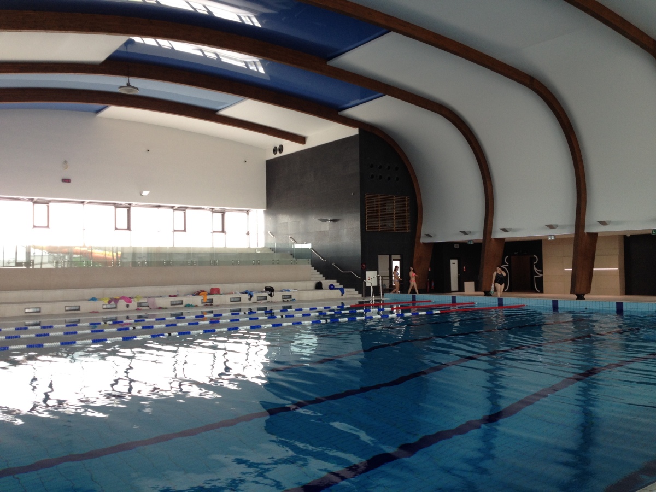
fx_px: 663
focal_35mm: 35
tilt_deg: +0.7
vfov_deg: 40.7
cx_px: 328
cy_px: 246
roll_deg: +0.8
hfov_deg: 52.6
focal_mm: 4.28
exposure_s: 1/60
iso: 50
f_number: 2.4
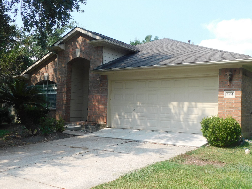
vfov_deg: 36.0
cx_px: 126
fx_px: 291
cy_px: 94
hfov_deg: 46.8
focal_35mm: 40
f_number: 3.6
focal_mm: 7.1
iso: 125
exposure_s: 1/500
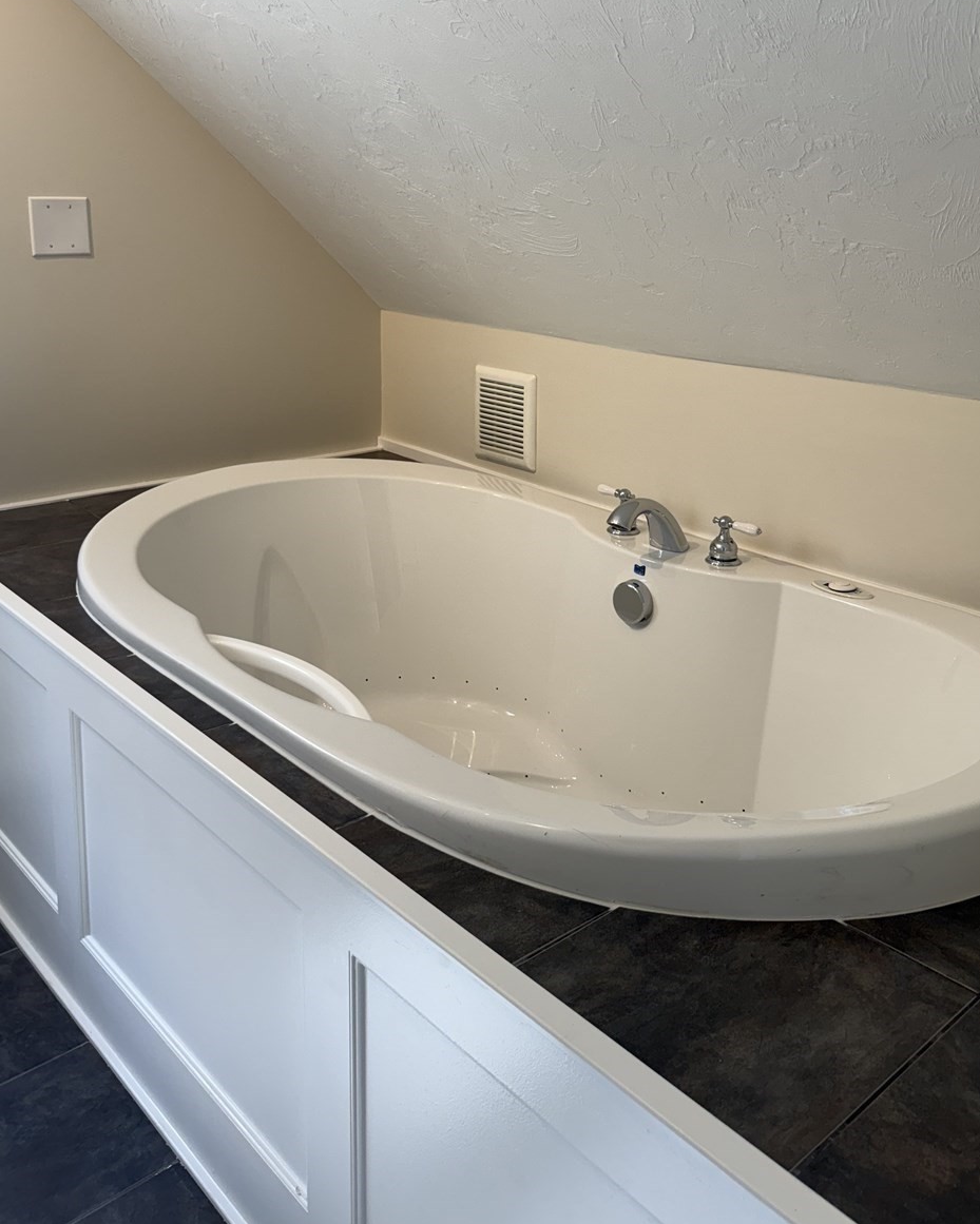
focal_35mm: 31
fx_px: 1124
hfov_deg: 47.1
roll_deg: -1.2
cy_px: 416
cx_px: 506
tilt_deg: -9.1
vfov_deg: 56.1
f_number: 1.78
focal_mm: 6.76
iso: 64
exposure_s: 1/120
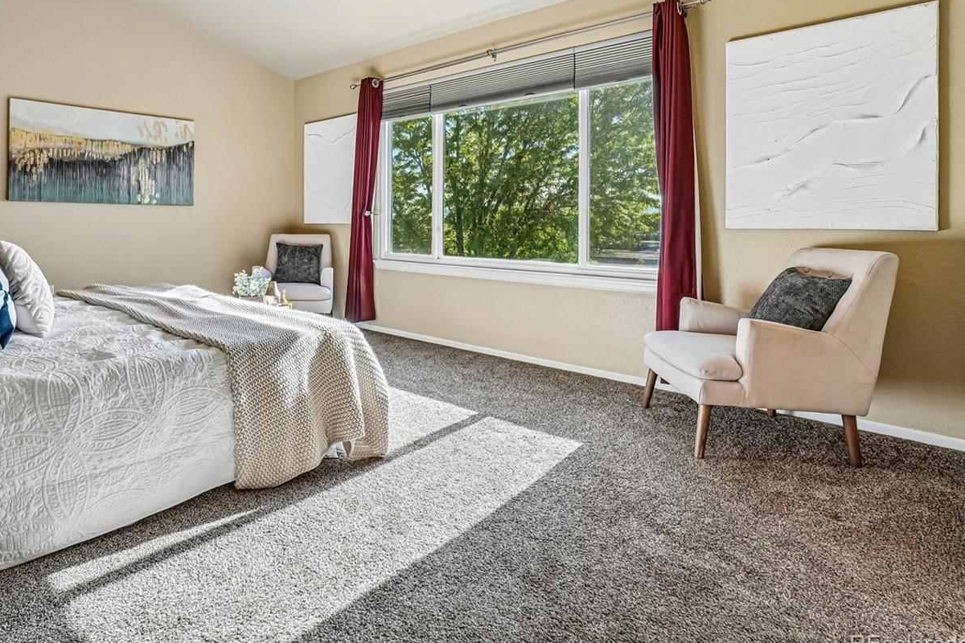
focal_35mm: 20
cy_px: 232
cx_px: 337
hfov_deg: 81.7
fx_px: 536
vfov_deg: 60.9
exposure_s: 1/100
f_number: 8
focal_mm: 10
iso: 400
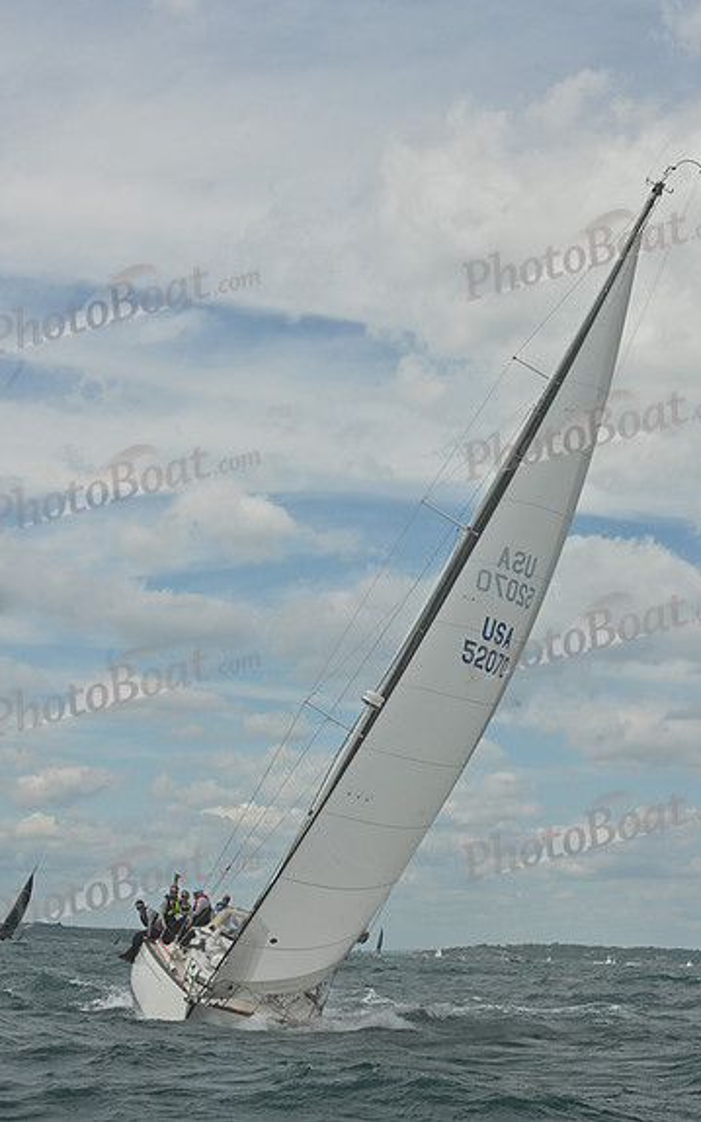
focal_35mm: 72
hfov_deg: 18.1
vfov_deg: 28.6
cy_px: 560
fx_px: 2202
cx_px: 362
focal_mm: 70
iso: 320
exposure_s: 1/1250
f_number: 11
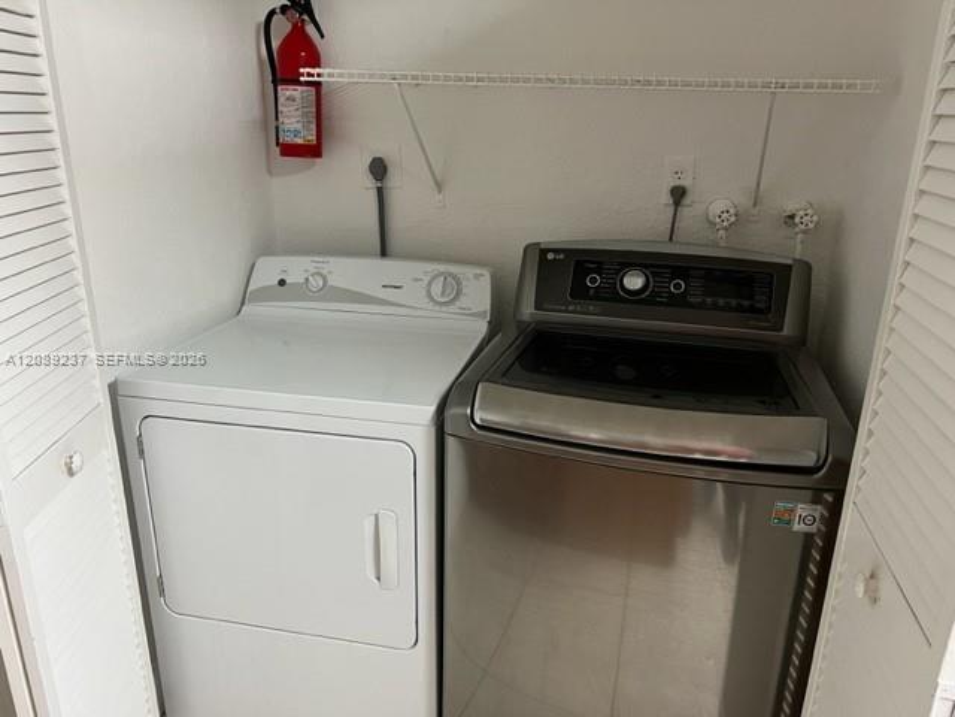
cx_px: 478
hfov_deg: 67.3
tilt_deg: -19.5
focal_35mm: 26
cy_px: 358
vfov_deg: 53.1
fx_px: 717
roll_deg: -0.4
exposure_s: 1/60
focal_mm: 5.7
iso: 200
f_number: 1.5
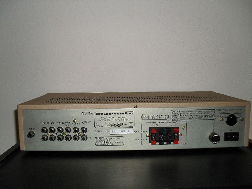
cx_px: 126
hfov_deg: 52.6
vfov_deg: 40.7
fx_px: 255
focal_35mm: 35
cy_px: 94
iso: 200
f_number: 3.2
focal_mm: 6.3
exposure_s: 1/45
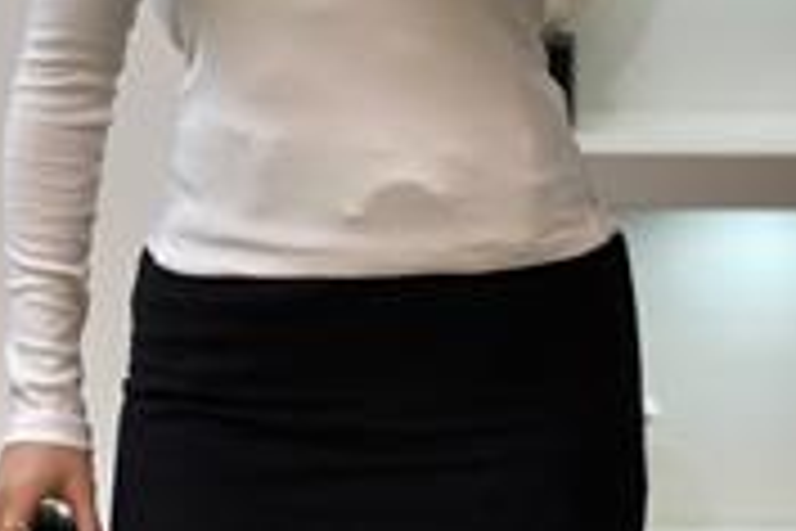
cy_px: -97
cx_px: 342
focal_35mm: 126
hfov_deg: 16.3
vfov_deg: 10.7
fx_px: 2786
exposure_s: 1/100
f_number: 2
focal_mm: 6
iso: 64
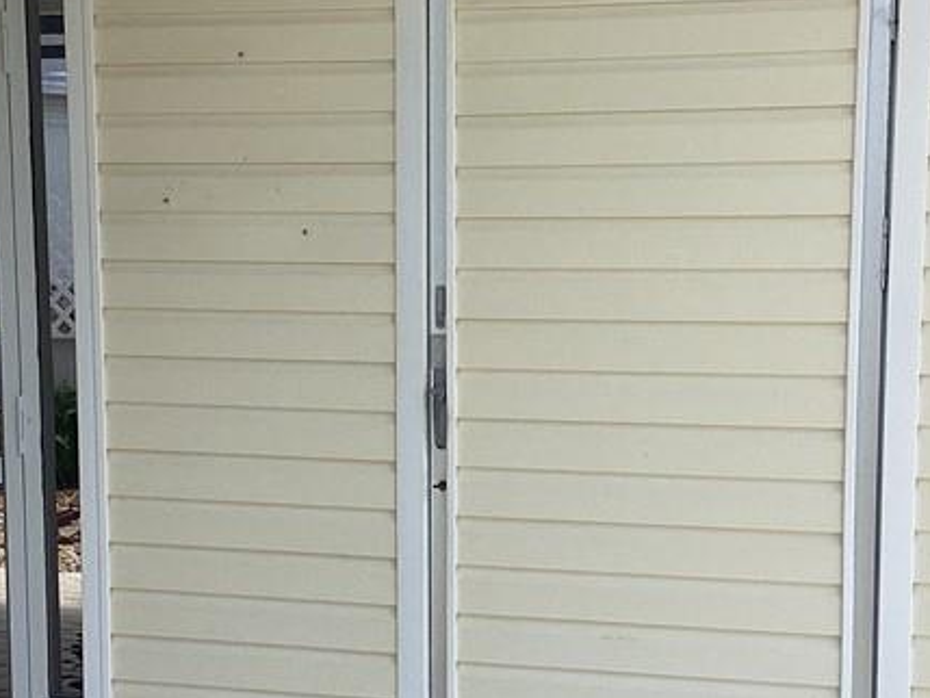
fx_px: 1989
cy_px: 466
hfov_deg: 26.3
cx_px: 423
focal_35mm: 74
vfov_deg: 19.8
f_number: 2.4
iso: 25
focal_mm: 3.3
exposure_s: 1/886
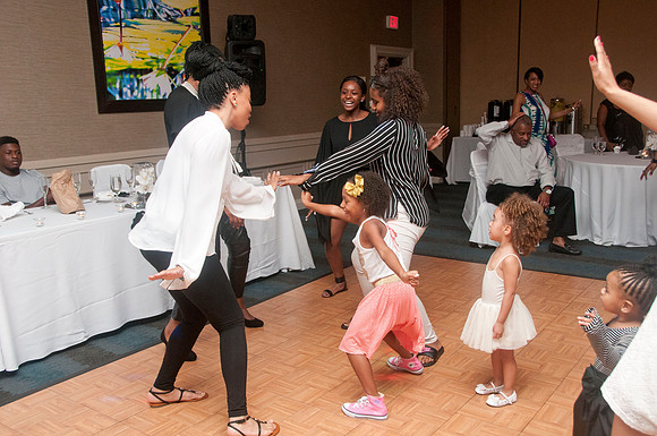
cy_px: 218
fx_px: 601
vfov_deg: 39.9
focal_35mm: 33
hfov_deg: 57.3
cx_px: 328
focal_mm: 22
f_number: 5.6
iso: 800
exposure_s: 1/125
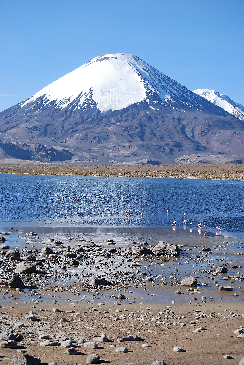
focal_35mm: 82
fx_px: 836
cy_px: 182
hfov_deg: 16.6
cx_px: 122
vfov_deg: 24.6
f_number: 8
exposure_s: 1/250
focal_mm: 55
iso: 100
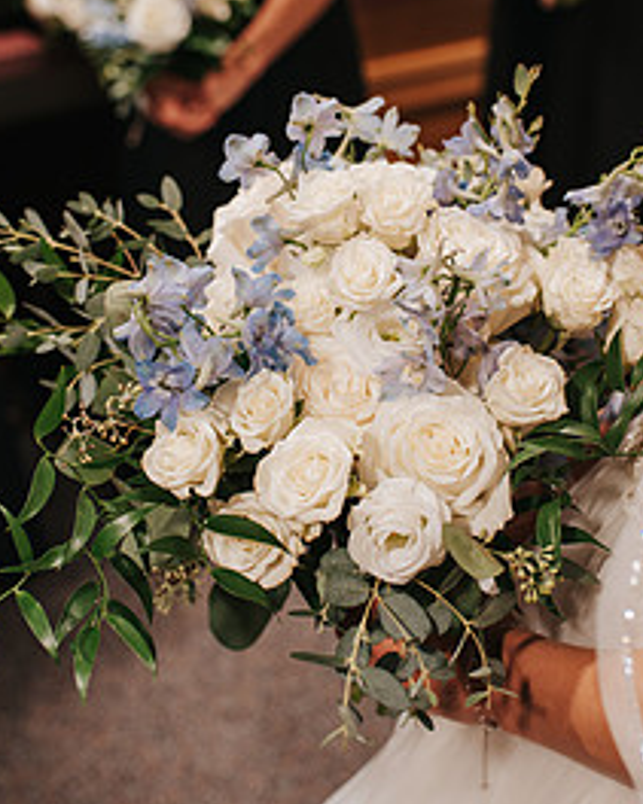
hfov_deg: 27.1
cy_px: 271
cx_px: 366
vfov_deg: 33.3
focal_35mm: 56
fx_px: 1333
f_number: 2.8
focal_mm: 35
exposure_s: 1/125
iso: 640
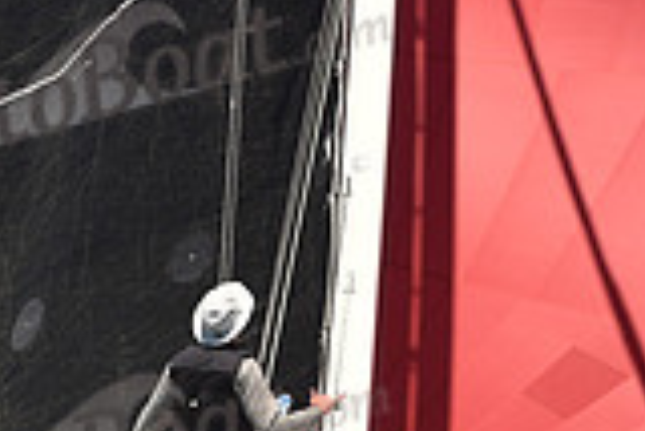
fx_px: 4555
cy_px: 723
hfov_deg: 7.9
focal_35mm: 254
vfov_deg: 5.4
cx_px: -383
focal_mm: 70
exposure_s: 1/800
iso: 250
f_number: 5.6
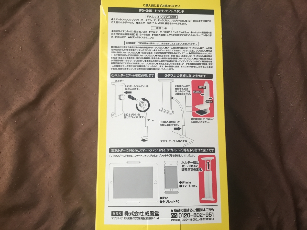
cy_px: 115
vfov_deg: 45.4
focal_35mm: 31
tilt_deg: -75.9
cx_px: 154
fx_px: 275
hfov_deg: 58.4
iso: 25
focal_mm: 3.3
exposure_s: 1/40
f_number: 2.4
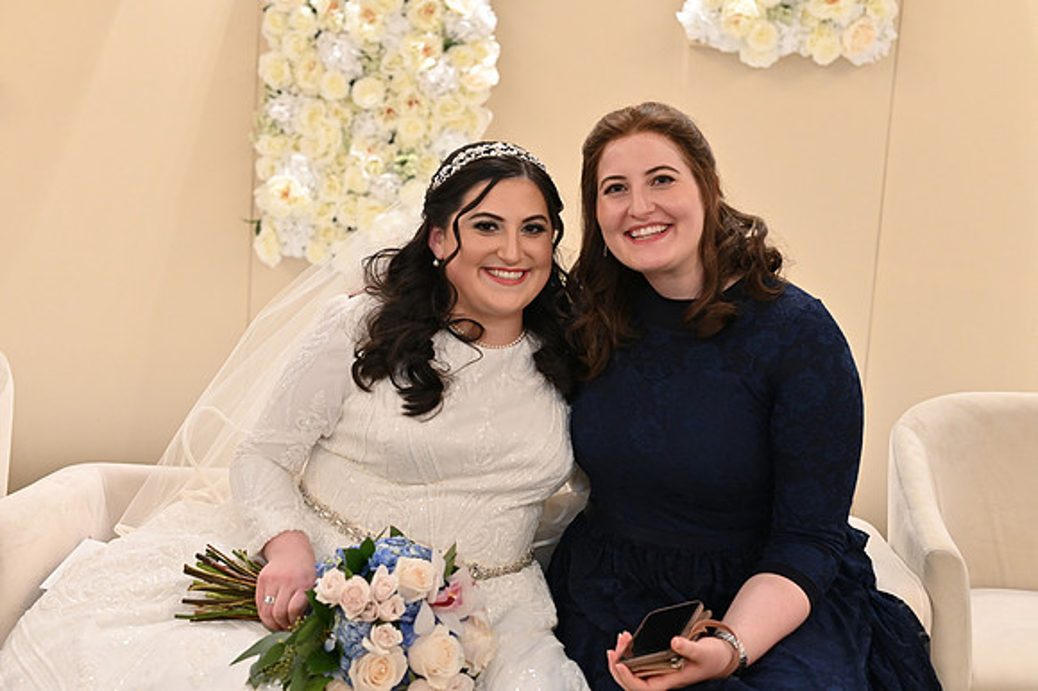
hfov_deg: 39.6
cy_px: 346
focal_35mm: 50
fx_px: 1441
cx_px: 519
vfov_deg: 27.0
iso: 3200
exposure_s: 1/100
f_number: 4
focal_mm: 50
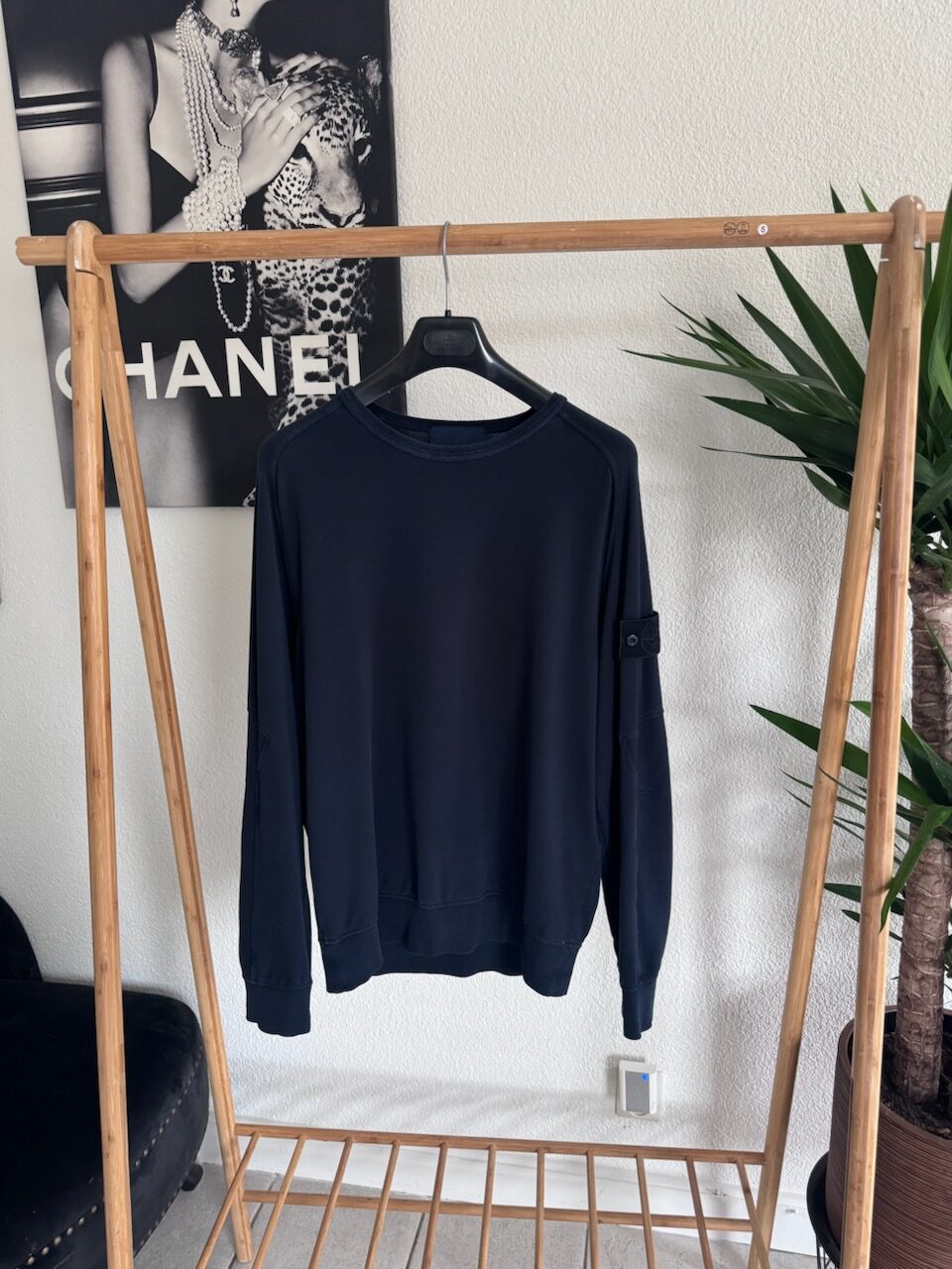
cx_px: 476
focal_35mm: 24
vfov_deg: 71.6
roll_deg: -0.5
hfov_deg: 56.8
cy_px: 634
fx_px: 880
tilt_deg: -13.5
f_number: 1.78
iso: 250
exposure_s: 1/60
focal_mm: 6.76
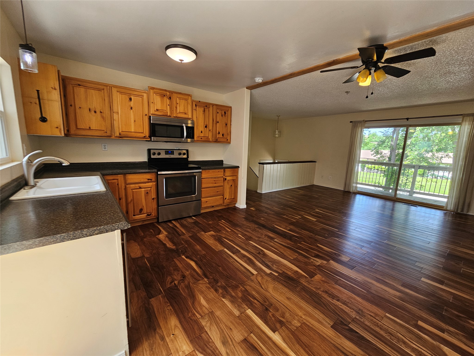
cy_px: 178
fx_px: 178
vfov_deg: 89.9
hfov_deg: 106.2
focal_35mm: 13
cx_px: 237
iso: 64
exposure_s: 1/60
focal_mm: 2.2
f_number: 2.2
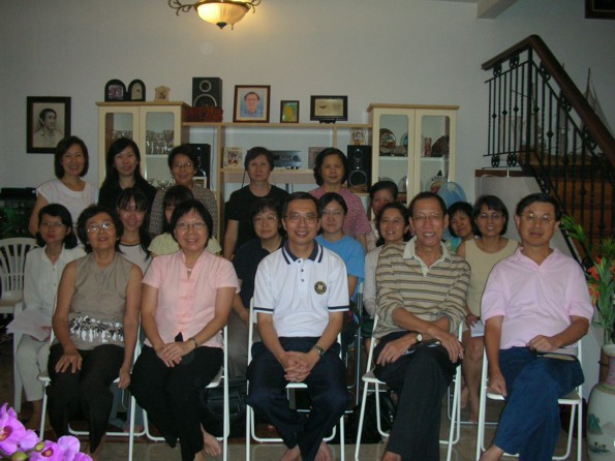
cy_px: 230
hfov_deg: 52.6
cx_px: 308
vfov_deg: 40.7
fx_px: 622
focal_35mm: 35
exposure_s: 1/60.1
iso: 191
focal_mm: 5.8
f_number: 3
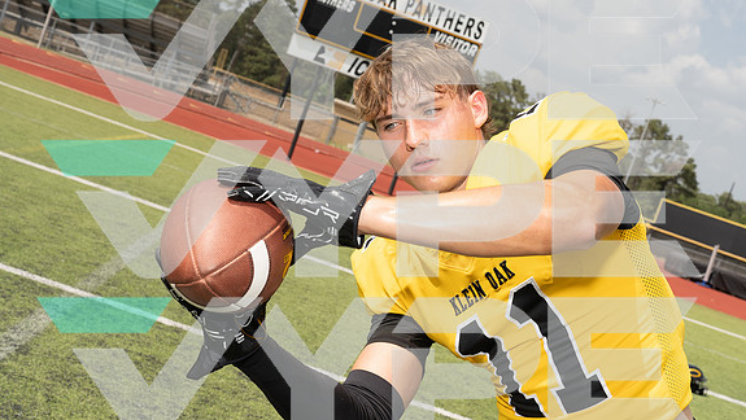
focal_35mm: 56
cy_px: 209
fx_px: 1108
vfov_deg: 21.5
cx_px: 371
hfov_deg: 37.2
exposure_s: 1/250
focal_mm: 53
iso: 160
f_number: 11
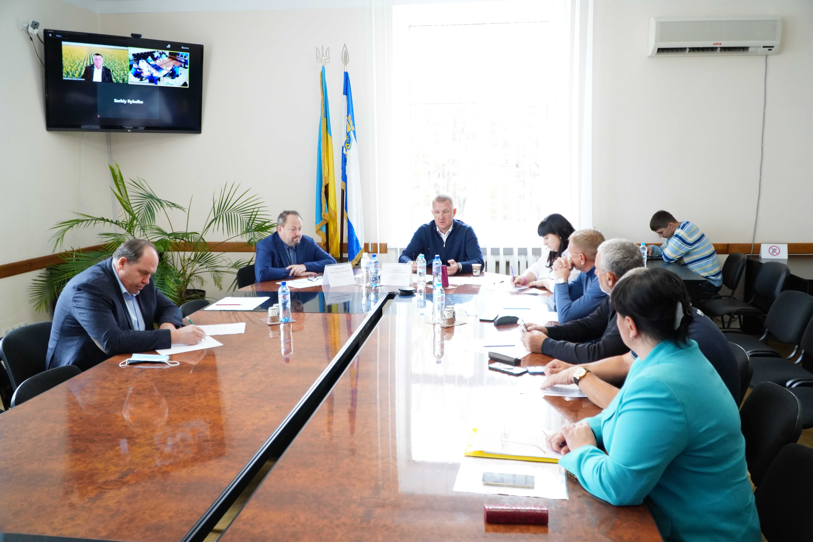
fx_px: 644
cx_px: 406
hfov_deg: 64.6
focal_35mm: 28
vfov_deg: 45.7
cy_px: 271
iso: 2000
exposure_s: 1/160
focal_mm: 19
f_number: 4
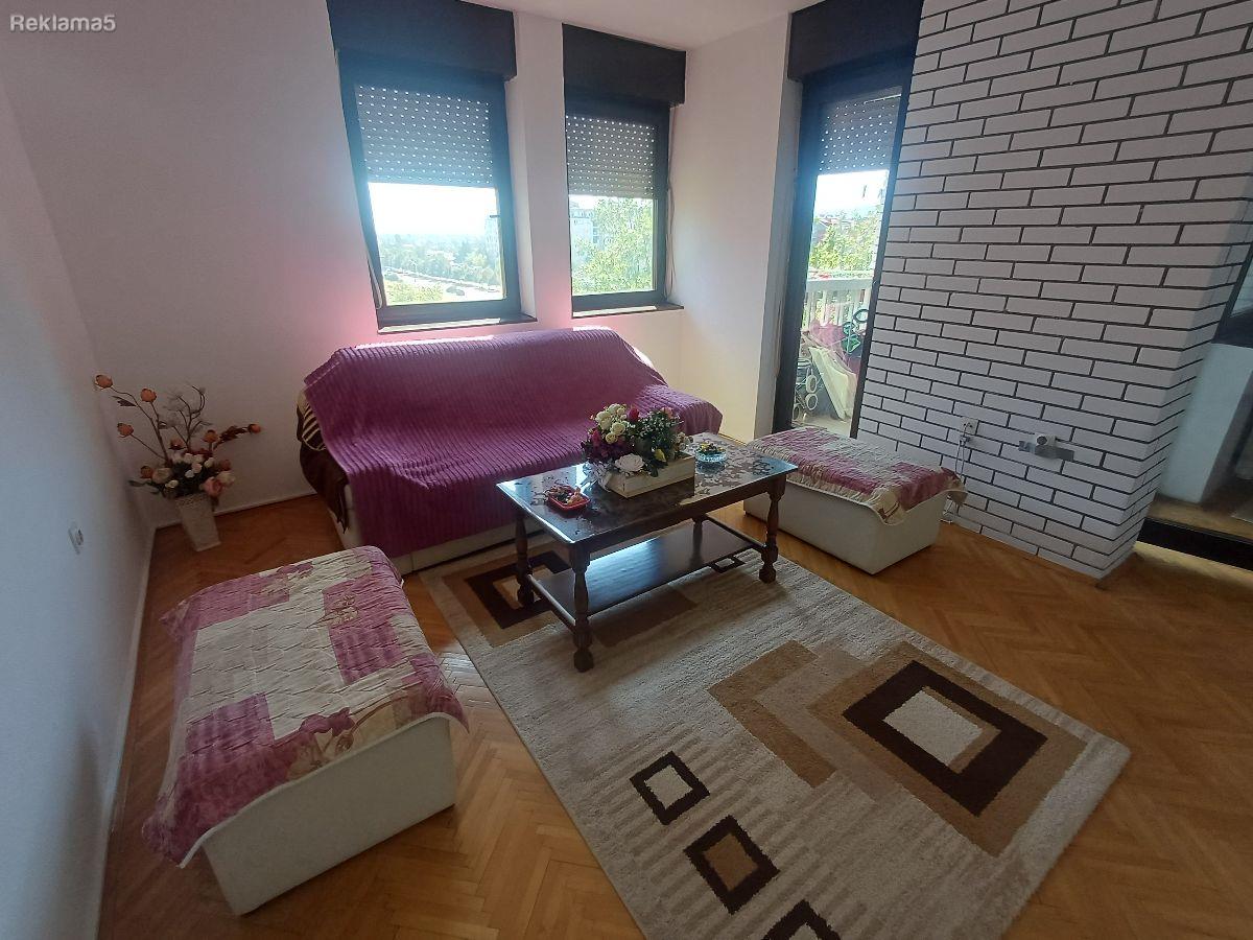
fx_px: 579
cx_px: 626
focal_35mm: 16
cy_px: 470
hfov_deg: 94.5
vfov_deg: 78.1
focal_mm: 1.64
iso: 80
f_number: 2.2
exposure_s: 1/100
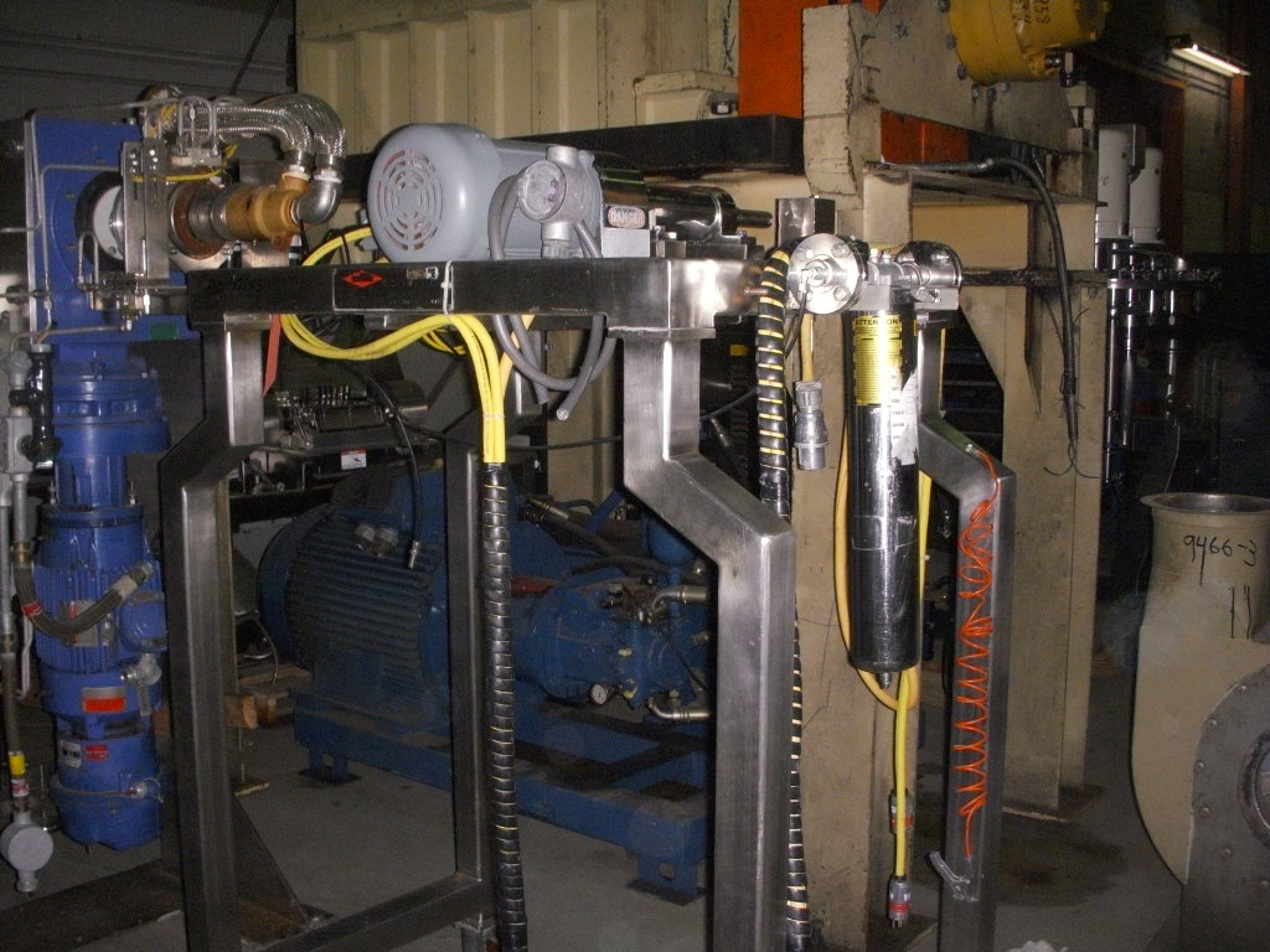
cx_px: 635
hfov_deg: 49.0
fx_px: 1394
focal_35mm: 38
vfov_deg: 37.7
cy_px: 476
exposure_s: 1/160
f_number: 3.3
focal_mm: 6.3
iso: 500
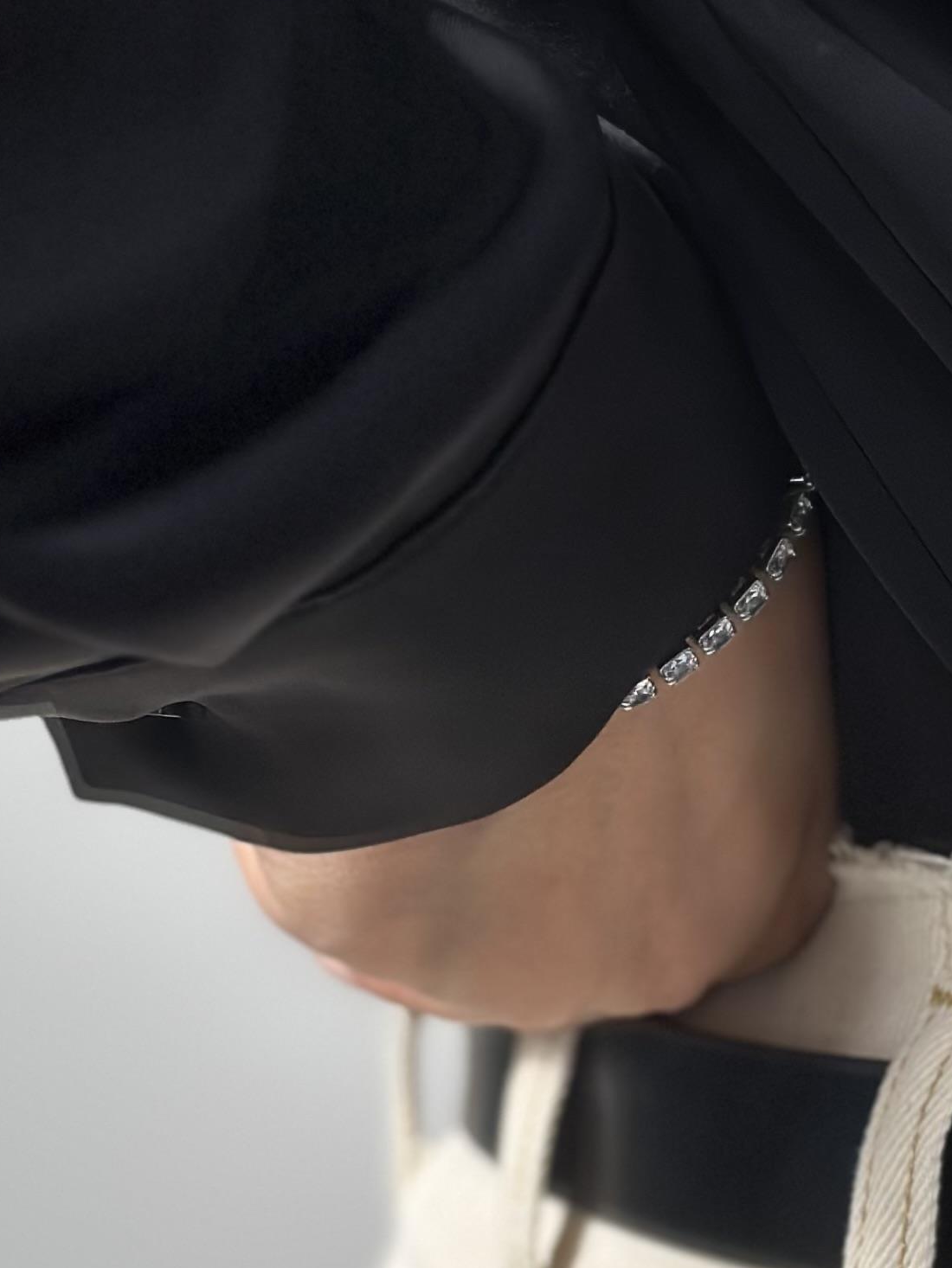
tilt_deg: -39.2
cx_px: 839
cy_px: 886
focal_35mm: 132
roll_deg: +4.5
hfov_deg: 11.2
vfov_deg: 14.9
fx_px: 4839
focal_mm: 6.86
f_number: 1.78
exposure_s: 1/100
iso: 160
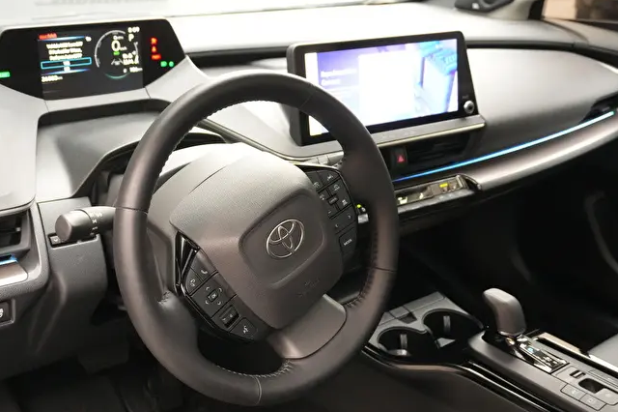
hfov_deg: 43.6
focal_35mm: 45
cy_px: 245
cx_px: 277
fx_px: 772
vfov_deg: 29.8
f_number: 4.5
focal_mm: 24
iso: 6400
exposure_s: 1/125
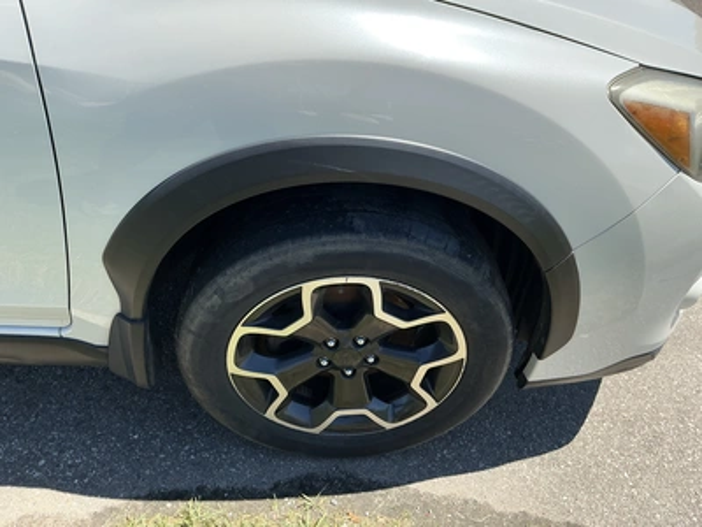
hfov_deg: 63.4
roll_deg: -4.3
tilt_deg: -37.1
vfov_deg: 49.7
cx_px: 351
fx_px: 568
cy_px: 264
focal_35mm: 28
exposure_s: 1/944
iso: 25
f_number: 1.8
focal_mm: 3
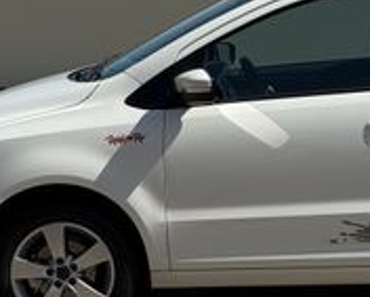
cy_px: 147
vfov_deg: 12.4
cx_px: 336
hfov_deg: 15.2
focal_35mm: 125
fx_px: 1370
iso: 80
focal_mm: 6.76
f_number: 1.78
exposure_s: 1/7143
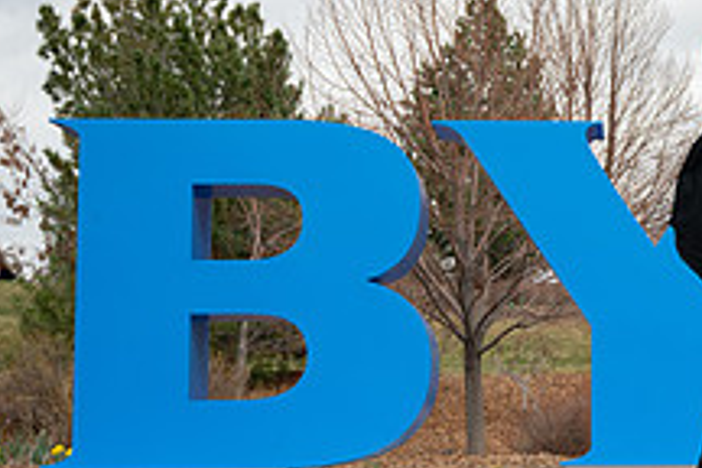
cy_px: 260
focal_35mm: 110
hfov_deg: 17.8
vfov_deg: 12.5
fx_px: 2145
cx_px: 822
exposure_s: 1/1600
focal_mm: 40
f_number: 4
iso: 250
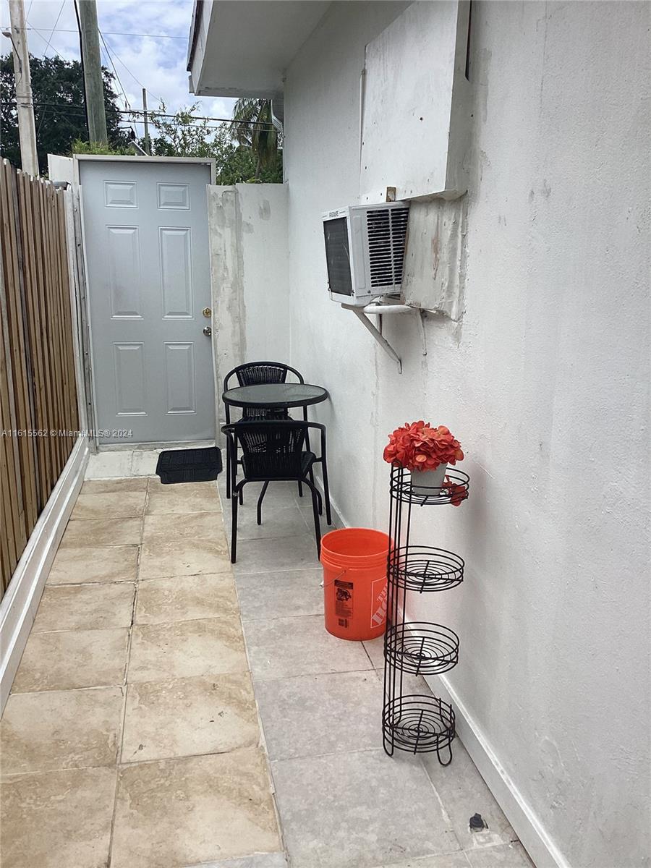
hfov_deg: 45.4
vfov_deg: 58.4
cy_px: 434
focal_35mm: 31
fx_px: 777
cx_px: 326
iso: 25
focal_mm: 3.3
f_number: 2.4
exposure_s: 1/959
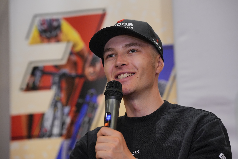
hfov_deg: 15.4
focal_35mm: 133
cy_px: 80
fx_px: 879
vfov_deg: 10.3
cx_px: 119
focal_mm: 133
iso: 3200
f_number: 4
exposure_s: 1/160
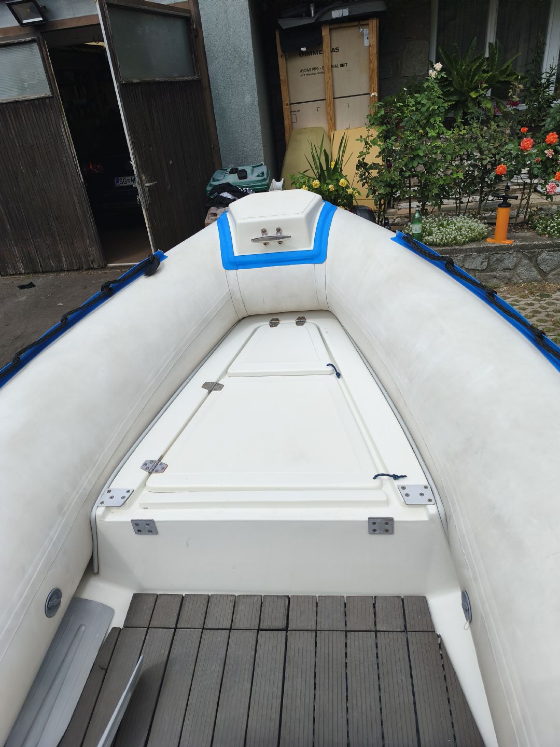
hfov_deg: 58.9
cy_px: 374
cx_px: 280
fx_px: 496
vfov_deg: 73.9
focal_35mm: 23
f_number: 1.65
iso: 50
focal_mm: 6.14
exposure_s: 1/1165
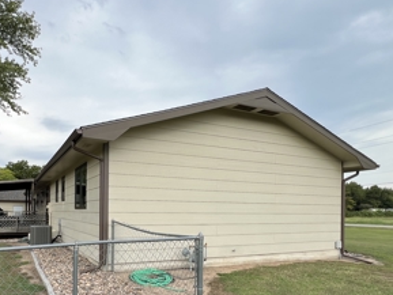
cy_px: 213
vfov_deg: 54.7
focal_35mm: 24
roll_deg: +1.3
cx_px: 135
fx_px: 273
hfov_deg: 69.8
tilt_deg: -0.7
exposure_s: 1/673
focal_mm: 1.57
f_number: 1.8
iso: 32
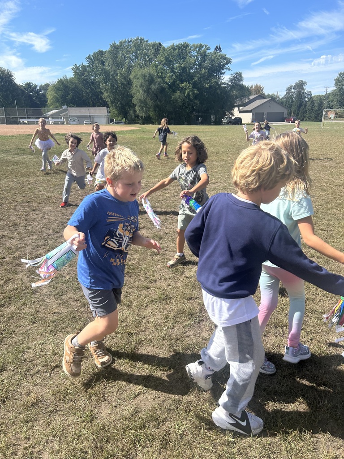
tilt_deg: -21.2
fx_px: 345
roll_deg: -0.3
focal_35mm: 26
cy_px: 230
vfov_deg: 67.3
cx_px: 172
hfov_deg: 53.1
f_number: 1.5
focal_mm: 5.7
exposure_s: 1/3077
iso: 50
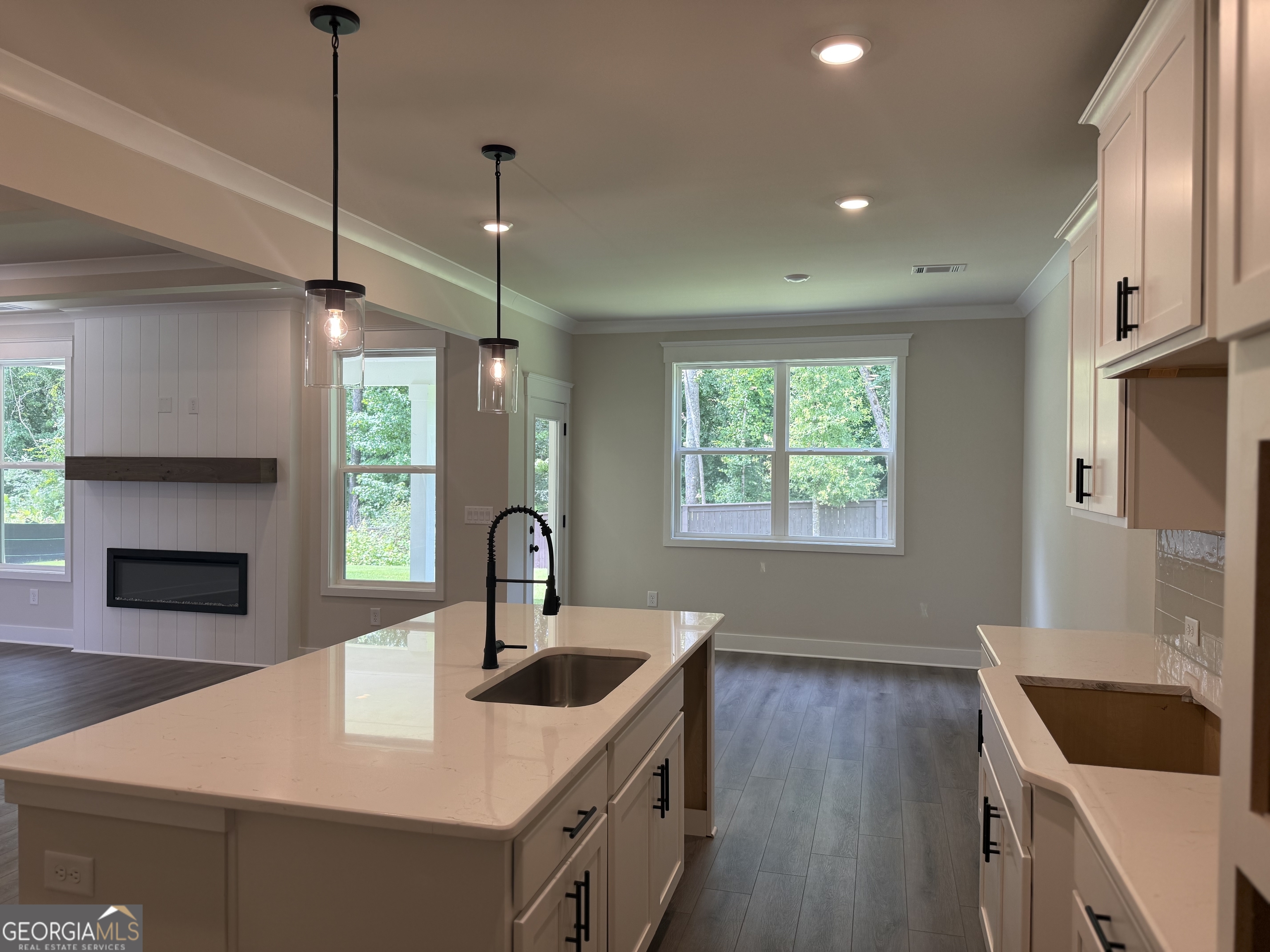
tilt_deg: -1.5
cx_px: 635
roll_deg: -1.0
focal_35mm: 24
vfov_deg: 56.8
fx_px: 881
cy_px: 476
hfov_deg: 71.6
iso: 64
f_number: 1.78
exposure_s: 1/127
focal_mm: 6.76
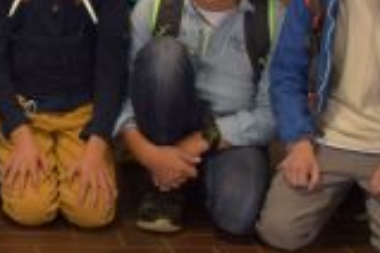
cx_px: -189
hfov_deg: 10.9
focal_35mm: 181
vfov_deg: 7.3
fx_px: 1910
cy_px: -226
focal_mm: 24
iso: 400
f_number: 4
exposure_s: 1/30
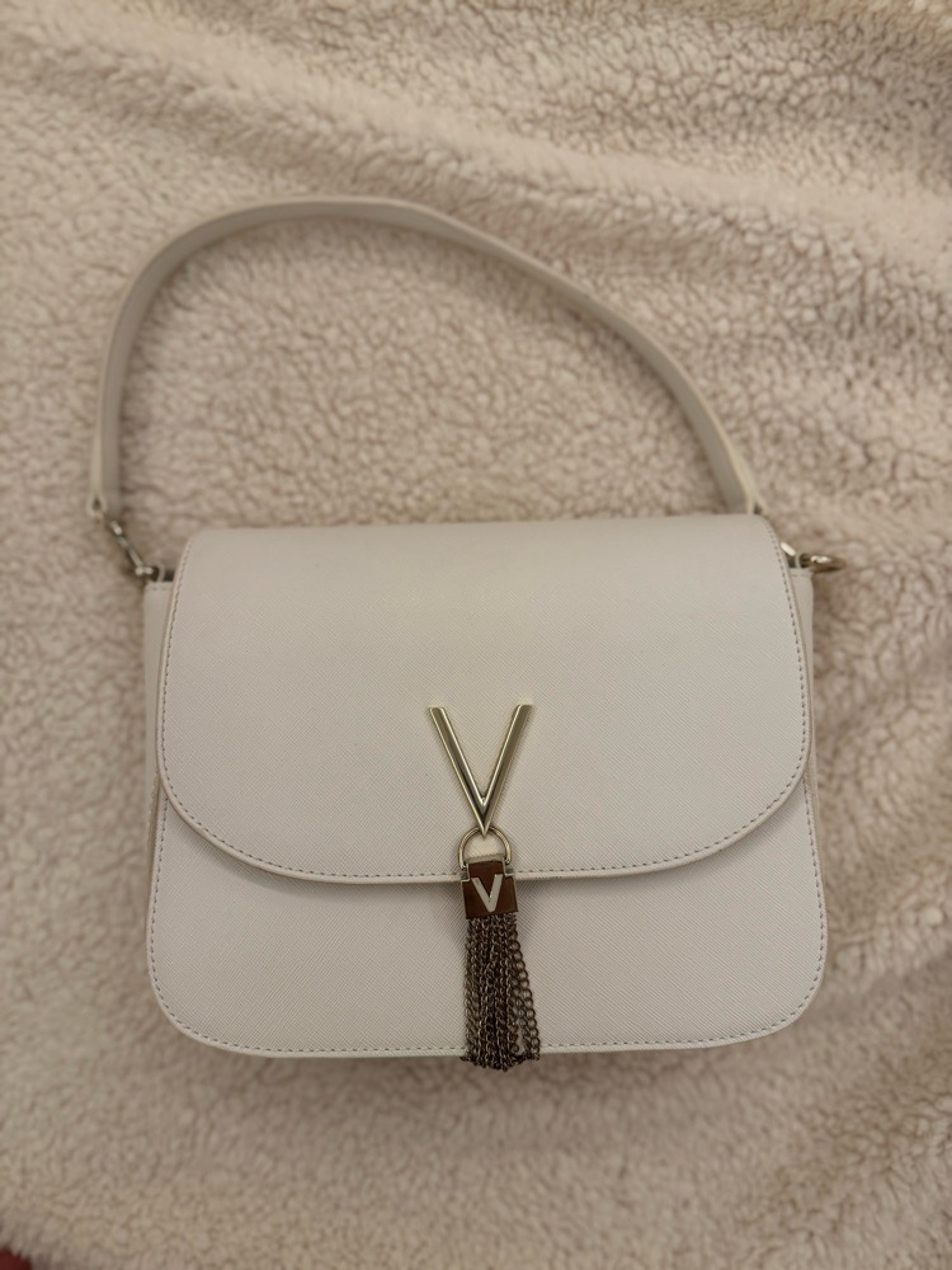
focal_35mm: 24
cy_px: 635
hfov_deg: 56.8
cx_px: 476
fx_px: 880
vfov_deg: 71.6
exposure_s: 1/50
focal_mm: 6.76
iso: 250
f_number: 1.78
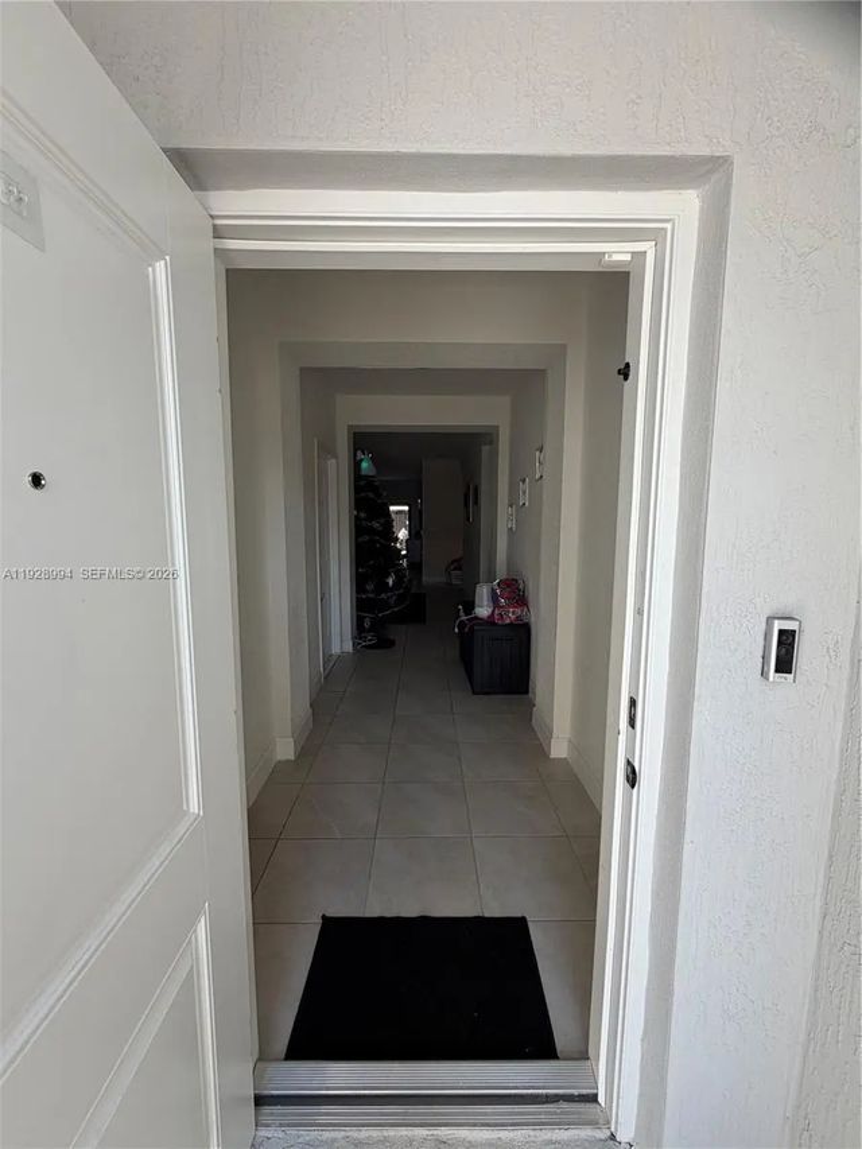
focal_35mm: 14
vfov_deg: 102.1
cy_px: 574
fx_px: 465
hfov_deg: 85.7
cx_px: 431
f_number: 2.2
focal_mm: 2.22
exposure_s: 1/165
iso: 40
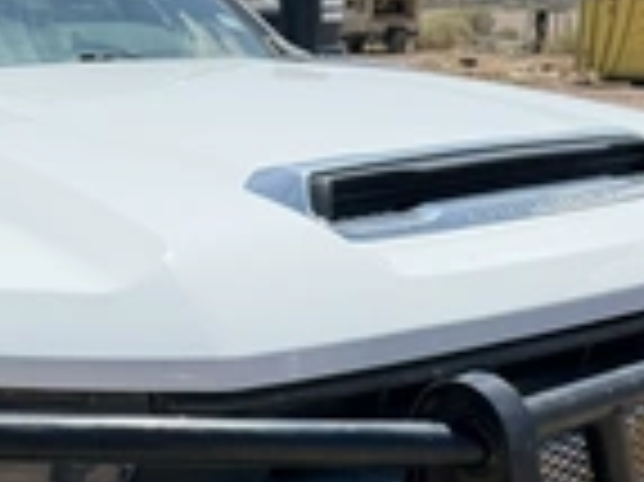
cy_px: 604
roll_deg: -0.3
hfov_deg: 28.7
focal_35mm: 67
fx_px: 1245
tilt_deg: -21.4
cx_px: 180
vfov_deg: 20.3
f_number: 1.78
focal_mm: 6.76
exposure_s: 1/5319
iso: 80
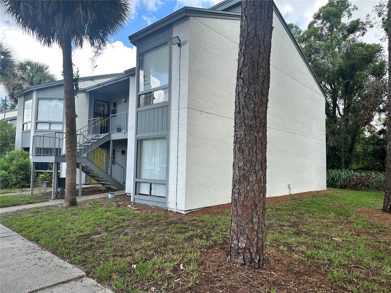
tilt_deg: +4.2
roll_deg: -1.2
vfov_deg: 56.8
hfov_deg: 71.6
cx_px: 196
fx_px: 271
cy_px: 146
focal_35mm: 24
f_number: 1.78
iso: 80
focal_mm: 6.86
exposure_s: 1/1119
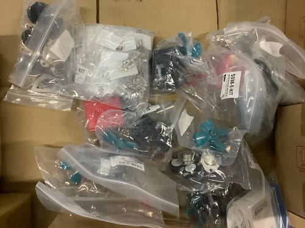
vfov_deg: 45.4
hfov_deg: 58.4
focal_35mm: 31
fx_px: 273
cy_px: 114
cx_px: 152
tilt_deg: -85.8
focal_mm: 3.3
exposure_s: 1/33
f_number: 2.4
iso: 400
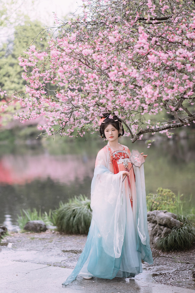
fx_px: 691
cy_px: 146
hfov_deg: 16.1
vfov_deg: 23.9
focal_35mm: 85
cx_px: 98
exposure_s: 1/1000
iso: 200
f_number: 1.8
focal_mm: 85
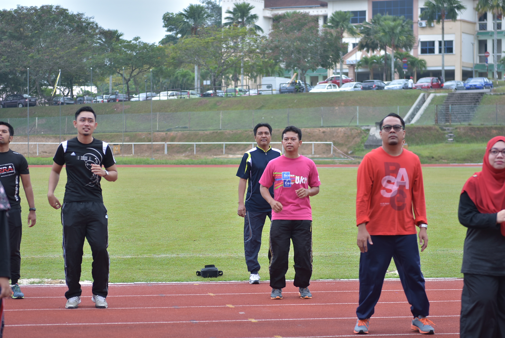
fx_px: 1474
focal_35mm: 105
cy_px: 169
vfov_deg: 13.1
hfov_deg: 19.4
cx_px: 252
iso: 100
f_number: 2.8
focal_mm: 70
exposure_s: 1/200
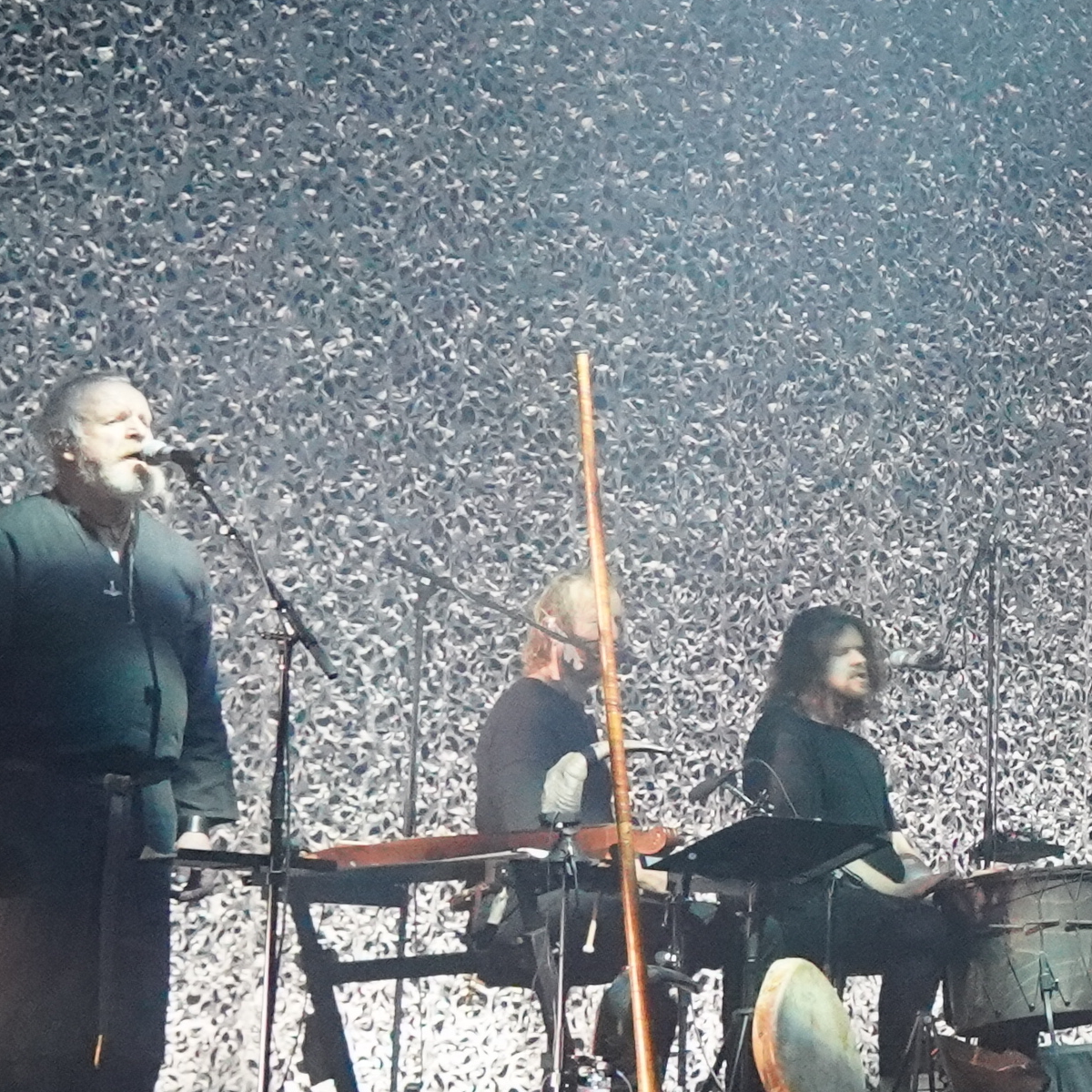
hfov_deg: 14.2
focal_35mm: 102
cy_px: 560
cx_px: 2199
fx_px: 3640
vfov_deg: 17.1
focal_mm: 24
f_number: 4
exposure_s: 1/60
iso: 12800
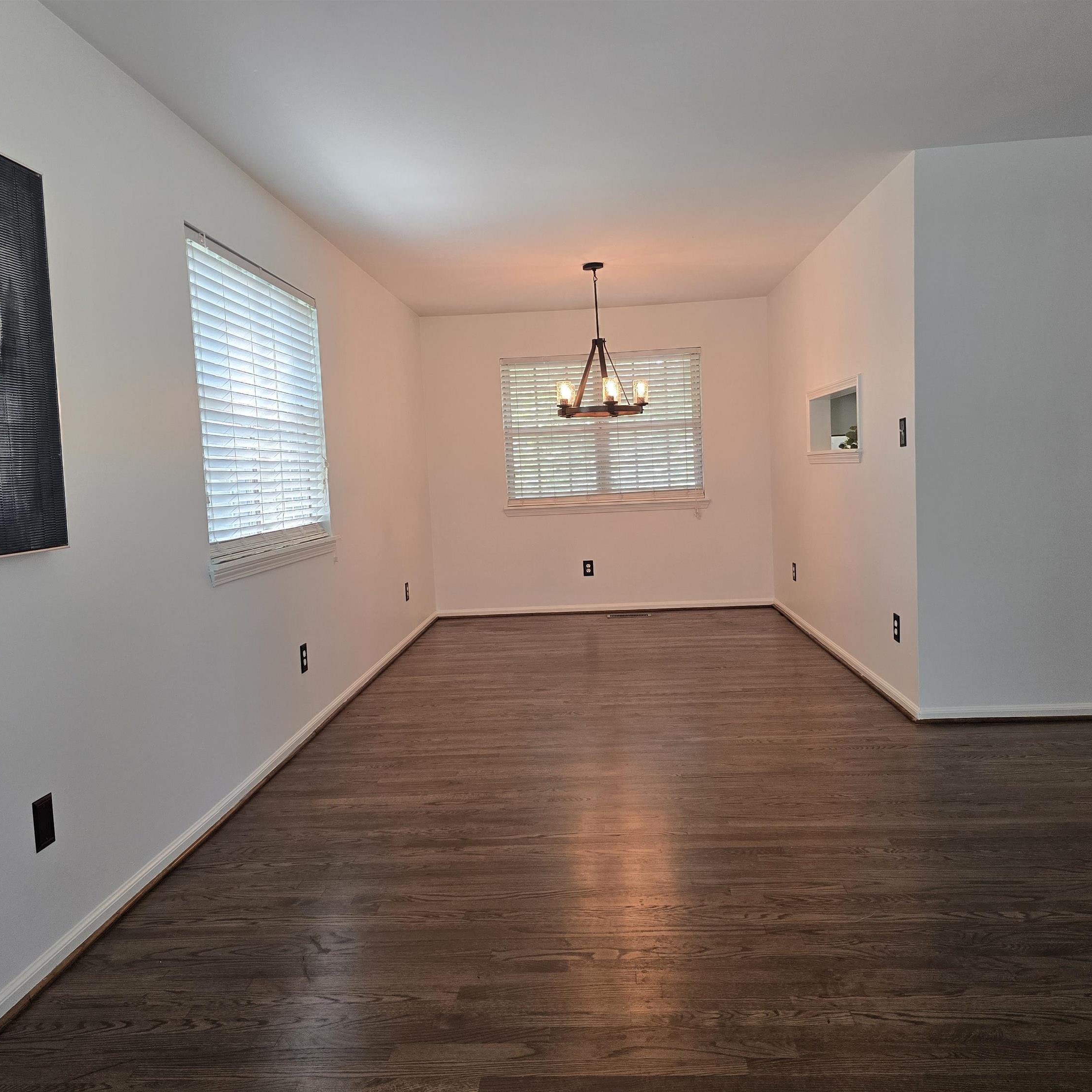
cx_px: 550
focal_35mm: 28
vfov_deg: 57.3
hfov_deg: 57.3
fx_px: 999
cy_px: 564
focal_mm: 6.3
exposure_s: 1/120
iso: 250
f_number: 1.7
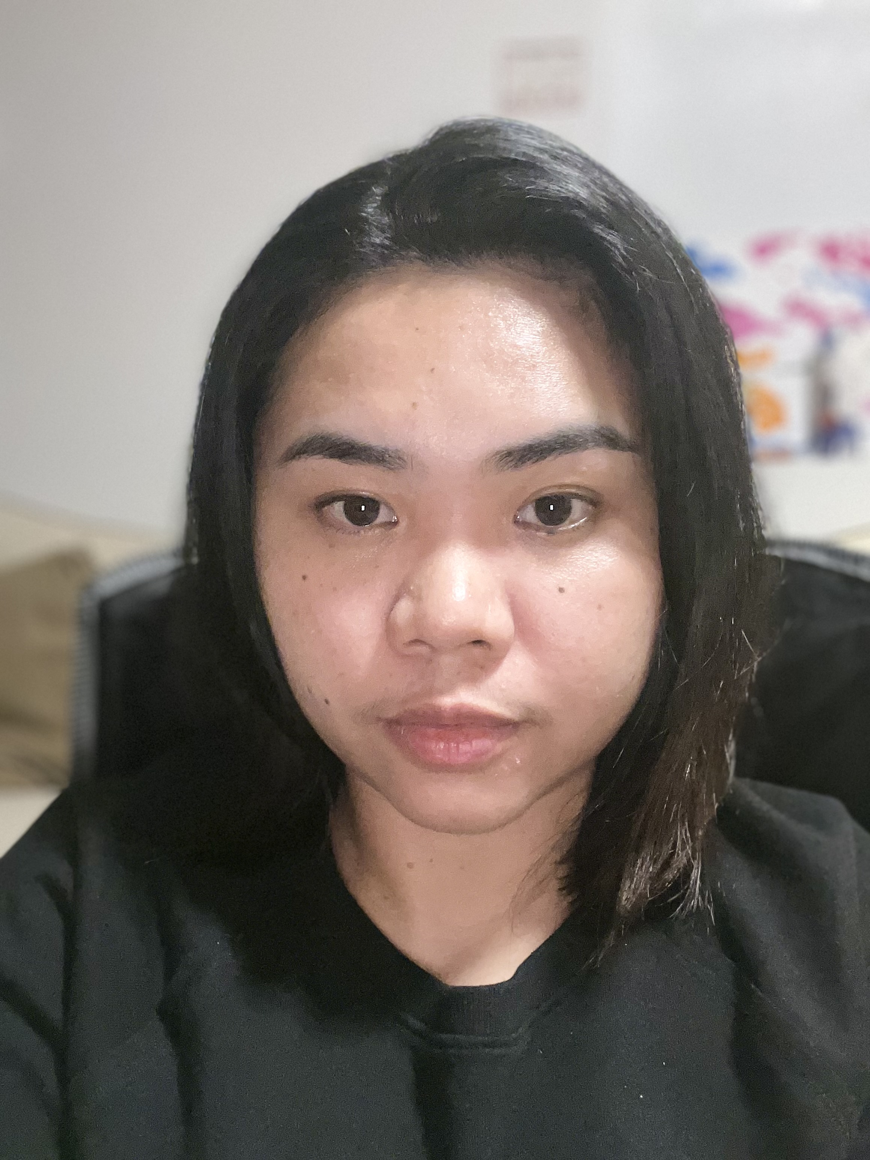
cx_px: 435
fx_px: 1005
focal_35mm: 30
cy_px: 580
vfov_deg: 60.0
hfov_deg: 46.8
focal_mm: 2.71
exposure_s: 1/26
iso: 500
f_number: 2.2
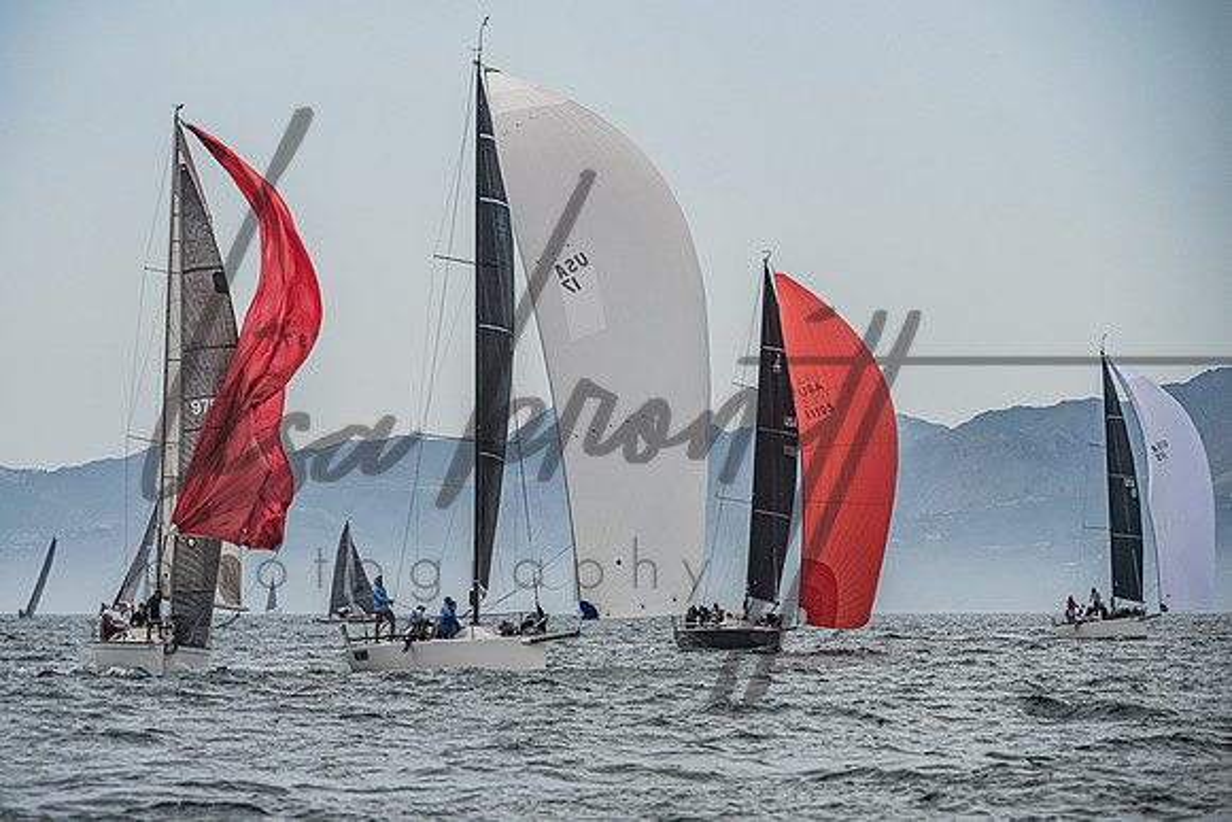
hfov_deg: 10.1
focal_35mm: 203
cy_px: 399
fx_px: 6936
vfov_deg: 6.8
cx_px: 577
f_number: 8
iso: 400
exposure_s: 1/3200
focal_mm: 185
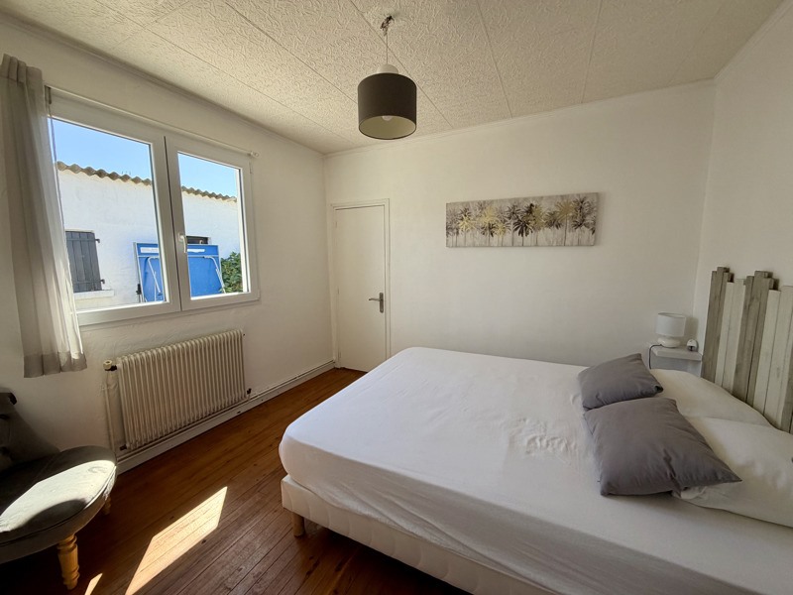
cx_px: 396
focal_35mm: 14
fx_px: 321
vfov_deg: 85.7
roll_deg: +1.3
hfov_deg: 102.1
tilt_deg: -6.5
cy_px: 298
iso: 50
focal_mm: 2.22
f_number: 2.2
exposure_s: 1/315
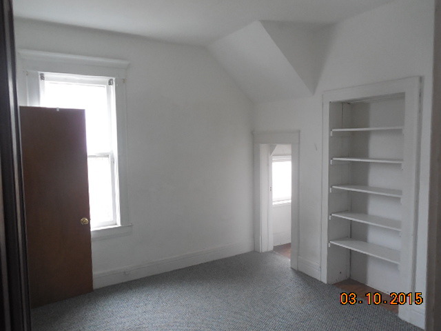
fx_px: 318
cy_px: 166
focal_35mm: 25
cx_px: 220
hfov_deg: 69.4
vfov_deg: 54.9
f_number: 3.3
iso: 400
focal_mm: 4.5
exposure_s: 1/30
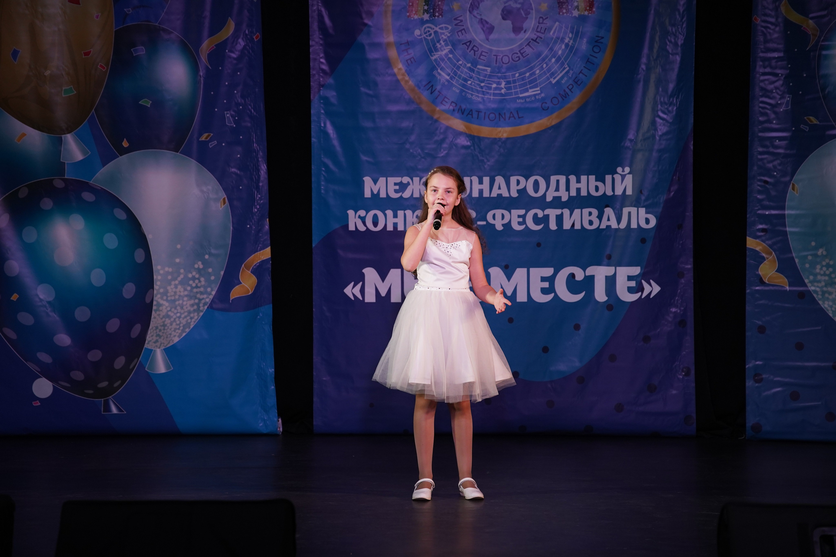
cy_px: 278
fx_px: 3228
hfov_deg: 14.8
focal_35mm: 139
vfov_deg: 9.9
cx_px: 418
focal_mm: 139
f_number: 4
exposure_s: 1/400
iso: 1600
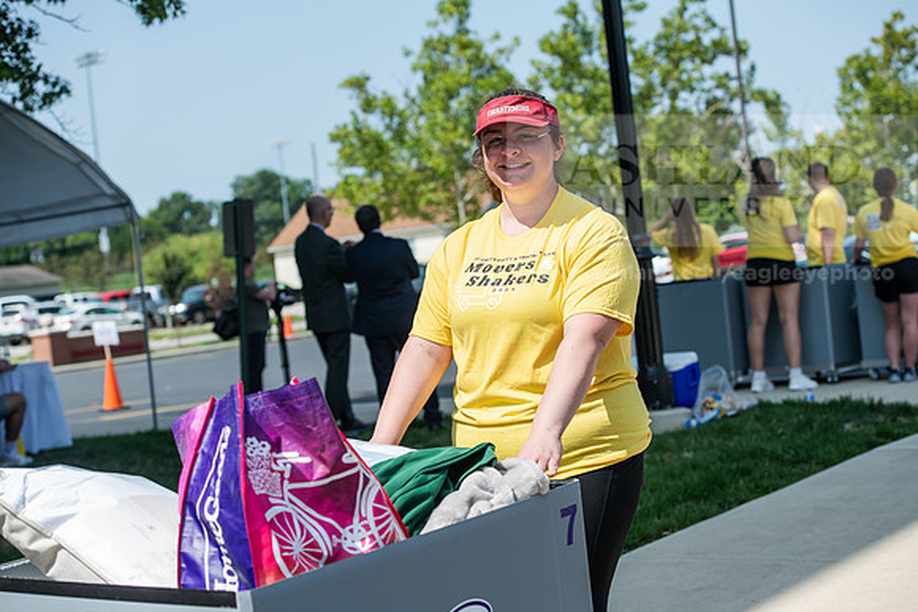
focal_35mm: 70
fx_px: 1785
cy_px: 306
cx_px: 459
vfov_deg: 19.5
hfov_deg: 28.8
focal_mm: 70
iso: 125
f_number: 5
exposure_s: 1/640
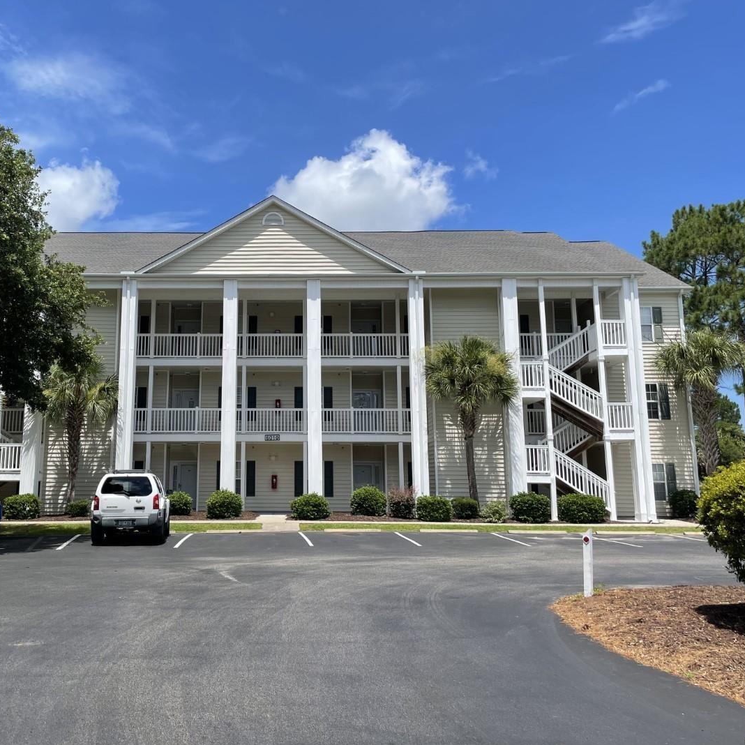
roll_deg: -0.6
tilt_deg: +8.8
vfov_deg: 52.5
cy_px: 371
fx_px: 755
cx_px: 275
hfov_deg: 51.9
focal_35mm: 31
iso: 32
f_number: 1.6
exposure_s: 1/3300
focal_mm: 4.2
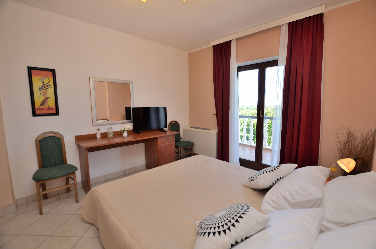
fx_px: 156
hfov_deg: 100.5
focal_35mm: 15
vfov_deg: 77.1
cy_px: 124
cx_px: 188
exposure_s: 1/80
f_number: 4.5
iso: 200
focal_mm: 10
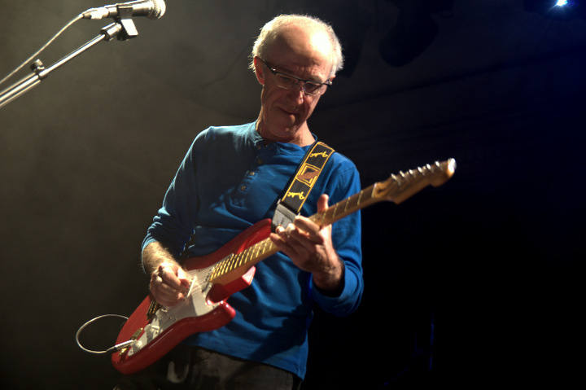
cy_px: 195
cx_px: 293
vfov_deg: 18.2
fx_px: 1220
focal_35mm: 75
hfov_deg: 27.0
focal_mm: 50
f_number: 2.8
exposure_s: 1/60
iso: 320
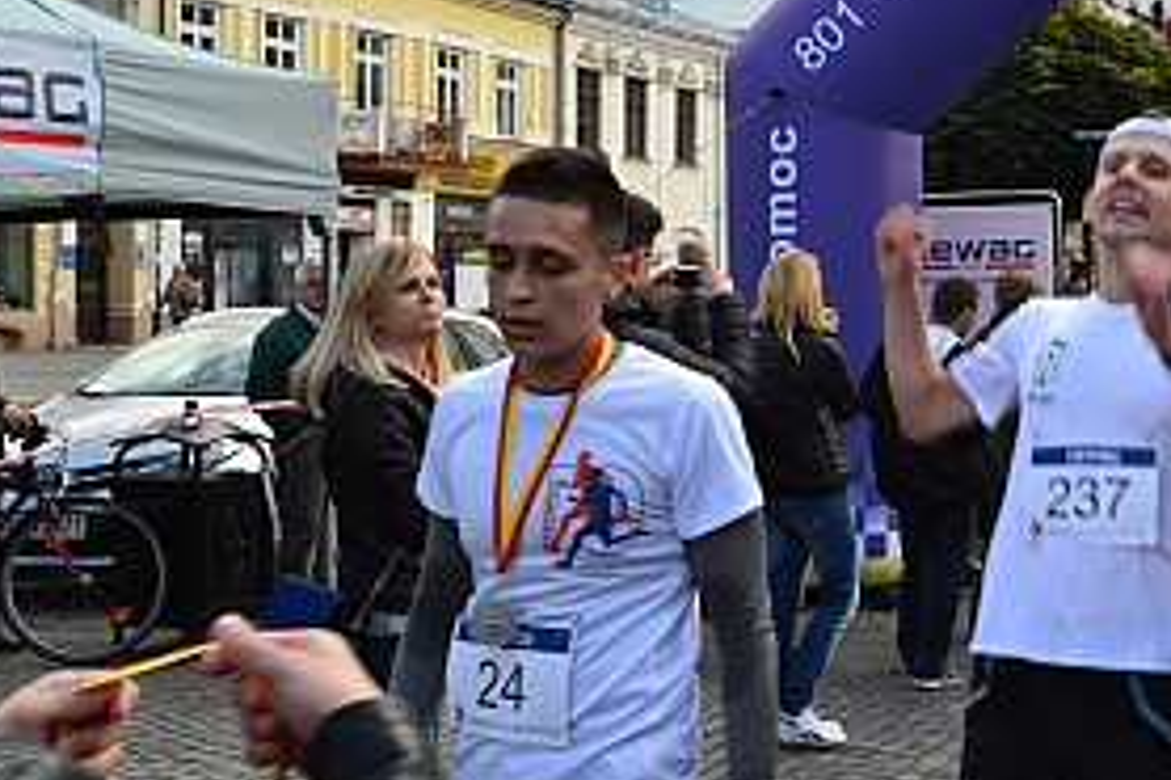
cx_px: 855
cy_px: 320
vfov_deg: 22.9
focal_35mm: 59
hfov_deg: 33.4
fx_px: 1918
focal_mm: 26
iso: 400
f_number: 9
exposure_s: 1/125
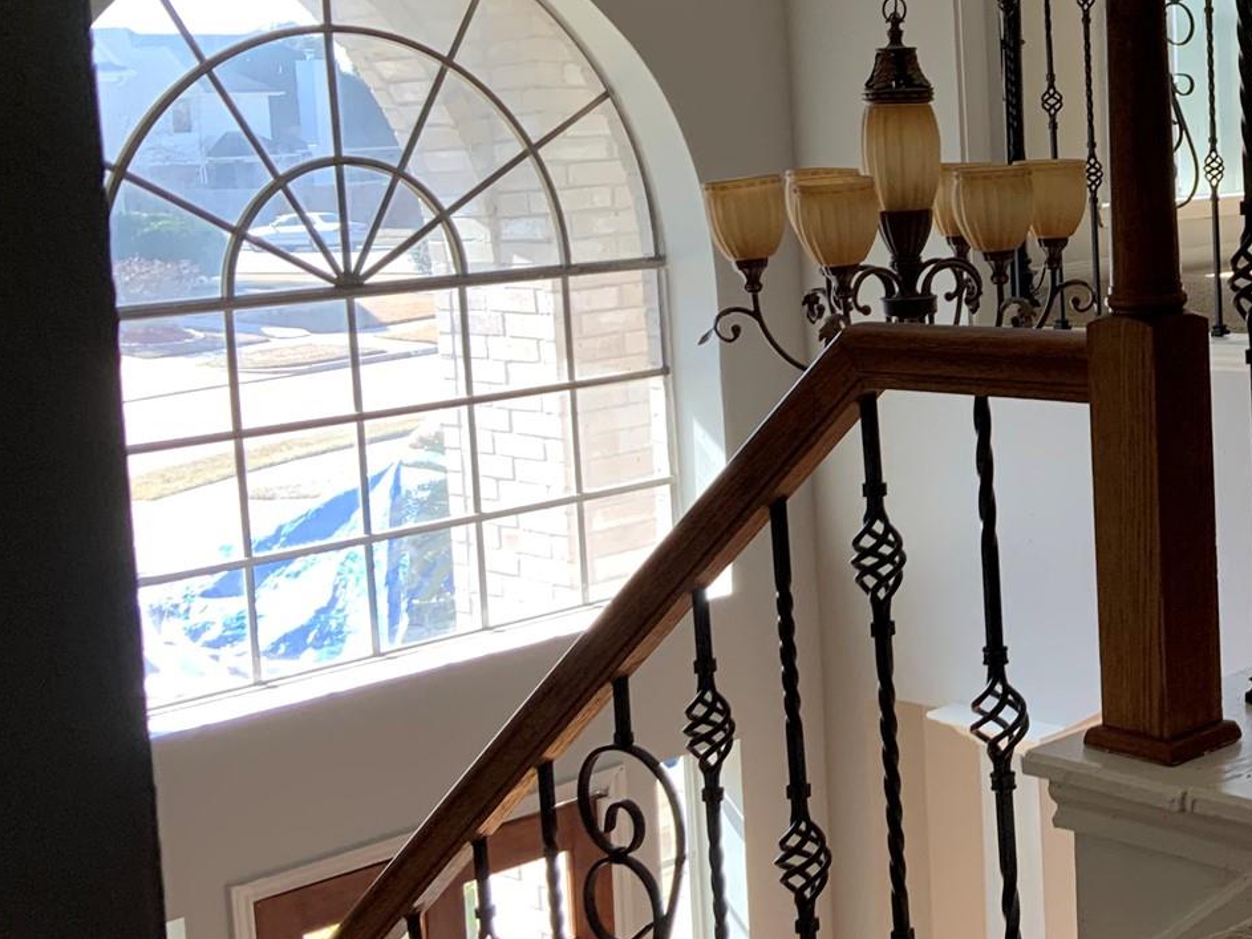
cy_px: 316
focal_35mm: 63
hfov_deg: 28.8
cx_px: 1257
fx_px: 2278
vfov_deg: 23.2
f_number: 1.8
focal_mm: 3
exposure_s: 1/122
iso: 32
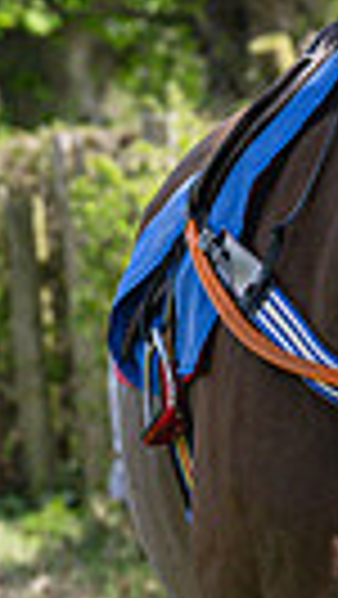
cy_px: 453
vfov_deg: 3.2
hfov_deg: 1.8
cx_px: 76
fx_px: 10591
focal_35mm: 666
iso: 400
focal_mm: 103
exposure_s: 1/1600
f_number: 5
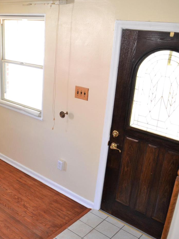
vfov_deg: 46.8
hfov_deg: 33.5
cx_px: 9
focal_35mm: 40
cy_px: 121
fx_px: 276
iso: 900
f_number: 3.5
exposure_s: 1/60
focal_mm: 18
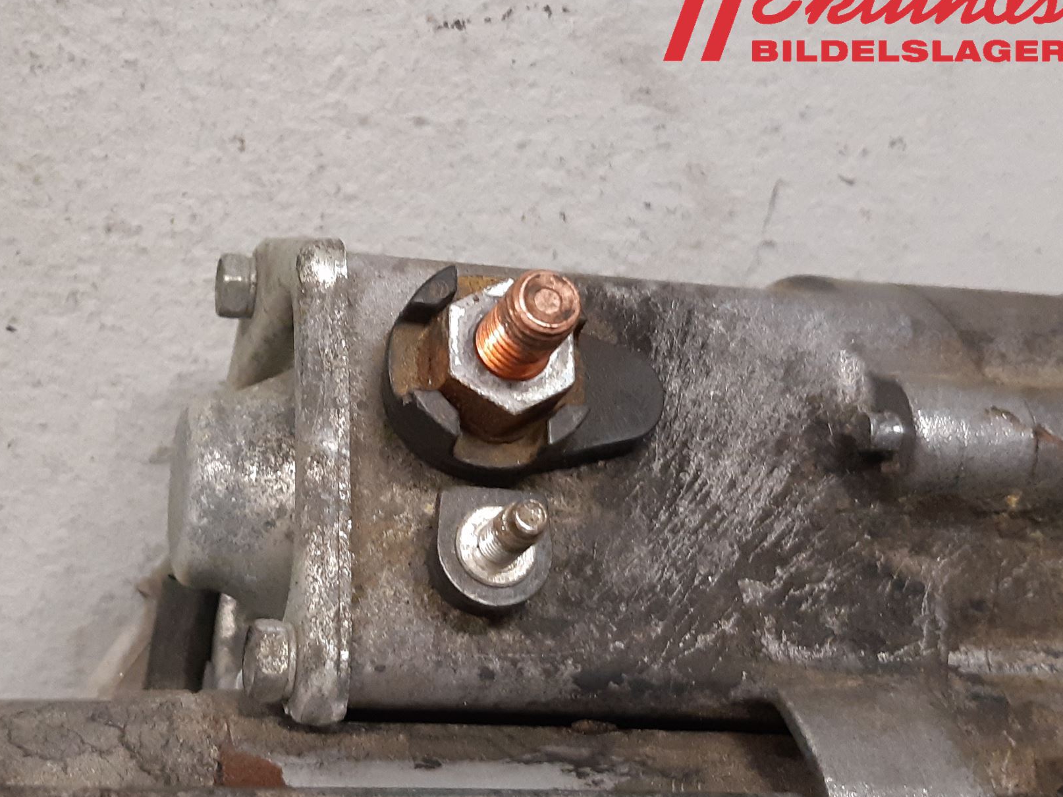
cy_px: 456
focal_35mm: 33
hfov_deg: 54.7
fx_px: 1013
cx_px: 393
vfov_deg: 42.8
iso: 250
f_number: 1.7
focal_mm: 3.93
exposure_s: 1/50
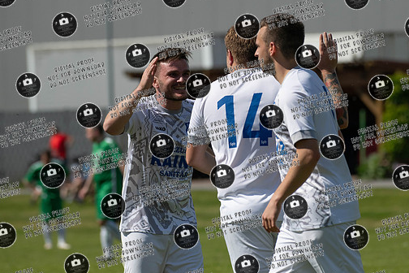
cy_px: 111
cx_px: 238
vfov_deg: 4.2
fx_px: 3738
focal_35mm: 329
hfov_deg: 6.3
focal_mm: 260
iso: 640
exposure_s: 1/8000
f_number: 5.6
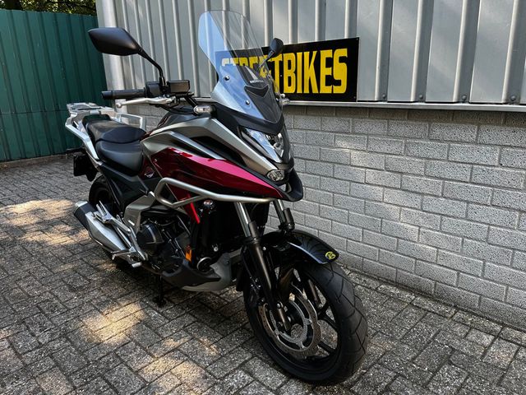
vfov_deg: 53.1
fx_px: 395
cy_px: 198
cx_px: 263
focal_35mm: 26
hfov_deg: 67.3
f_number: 1.6
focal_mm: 5.1
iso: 50
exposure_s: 1/122
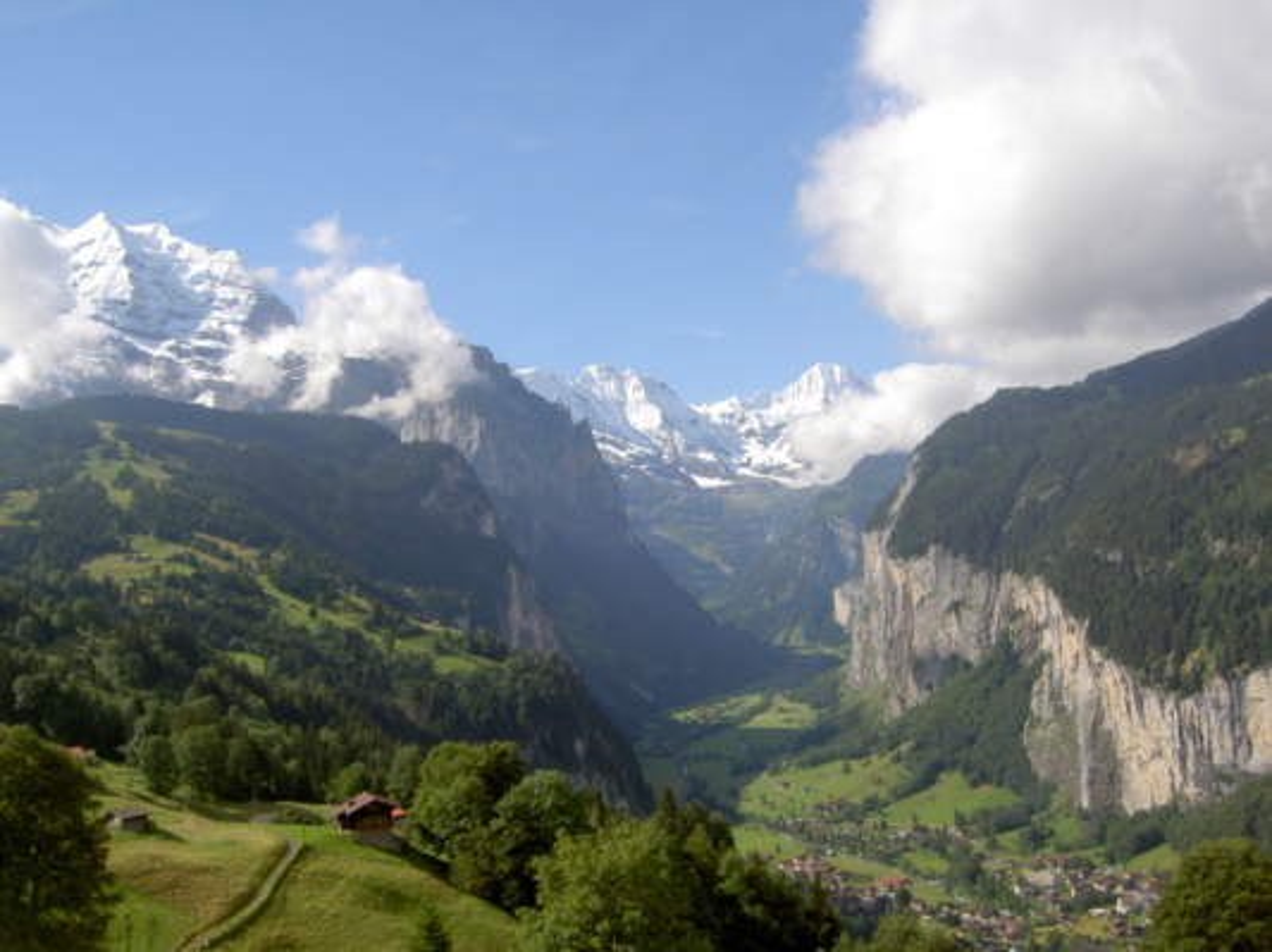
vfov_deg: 41.7
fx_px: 1249
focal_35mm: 34
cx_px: 636
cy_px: 476
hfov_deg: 54.0
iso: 50
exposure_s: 1/500
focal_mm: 5.6
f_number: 4.7
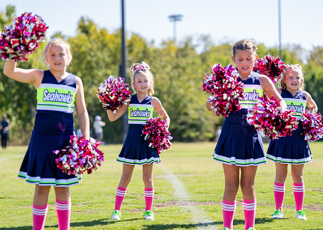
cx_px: 143
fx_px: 1156
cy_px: 109
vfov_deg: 11.4
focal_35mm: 126
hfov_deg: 15.9
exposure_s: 1/2000
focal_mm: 111
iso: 200
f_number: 2.8
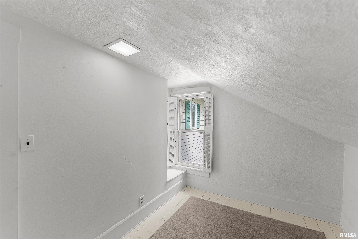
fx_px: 139
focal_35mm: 14
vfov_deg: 81.3
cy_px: 120
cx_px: 179
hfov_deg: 104.2
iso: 200
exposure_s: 1/5
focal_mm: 14
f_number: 5.6
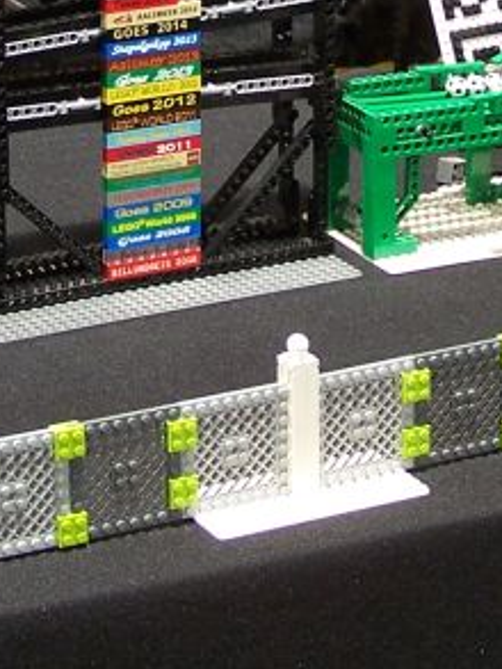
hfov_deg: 8.3
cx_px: 256
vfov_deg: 11.0
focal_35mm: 178
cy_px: -18
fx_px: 3439
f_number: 3
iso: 80
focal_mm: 8.5
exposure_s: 1/2
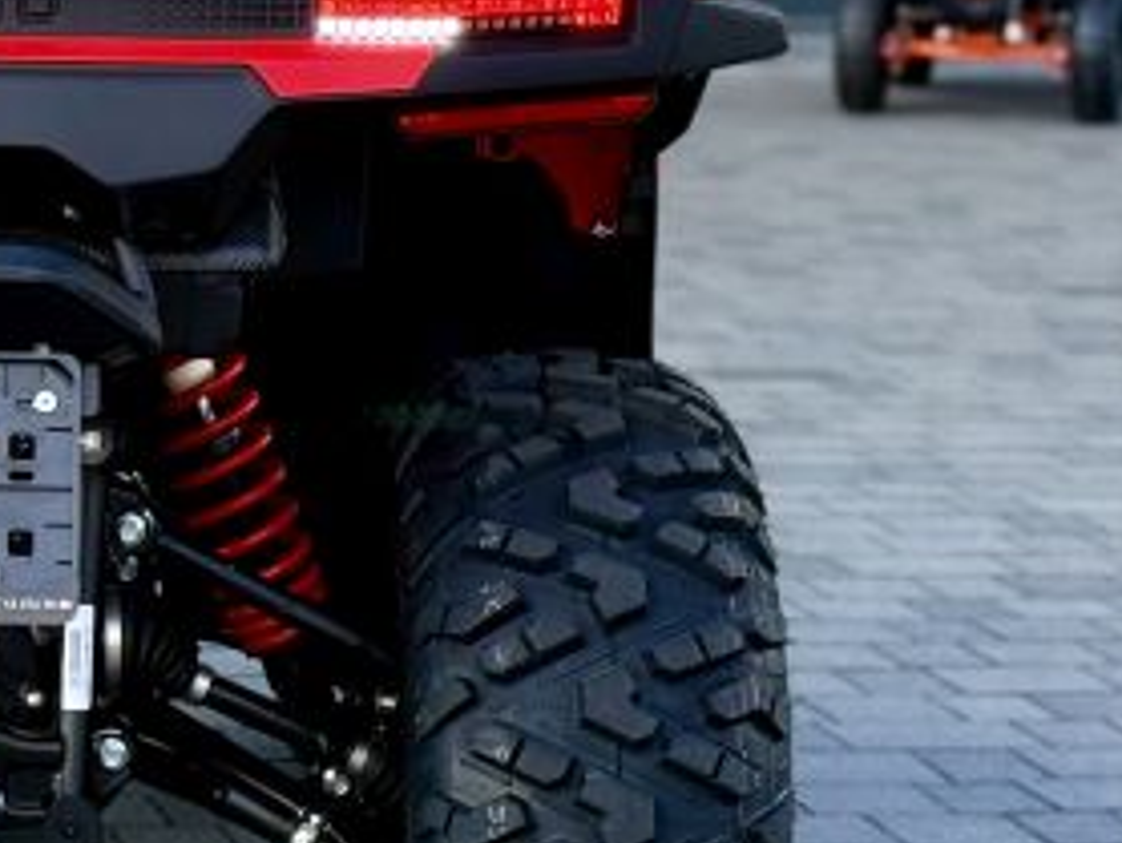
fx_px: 4477
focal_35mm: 138
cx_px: -121
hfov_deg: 14.0
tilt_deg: -7.8
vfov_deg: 10.8
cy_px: 274
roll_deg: -1.0
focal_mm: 6.76
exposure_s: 1/855
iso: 64
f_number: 1.78
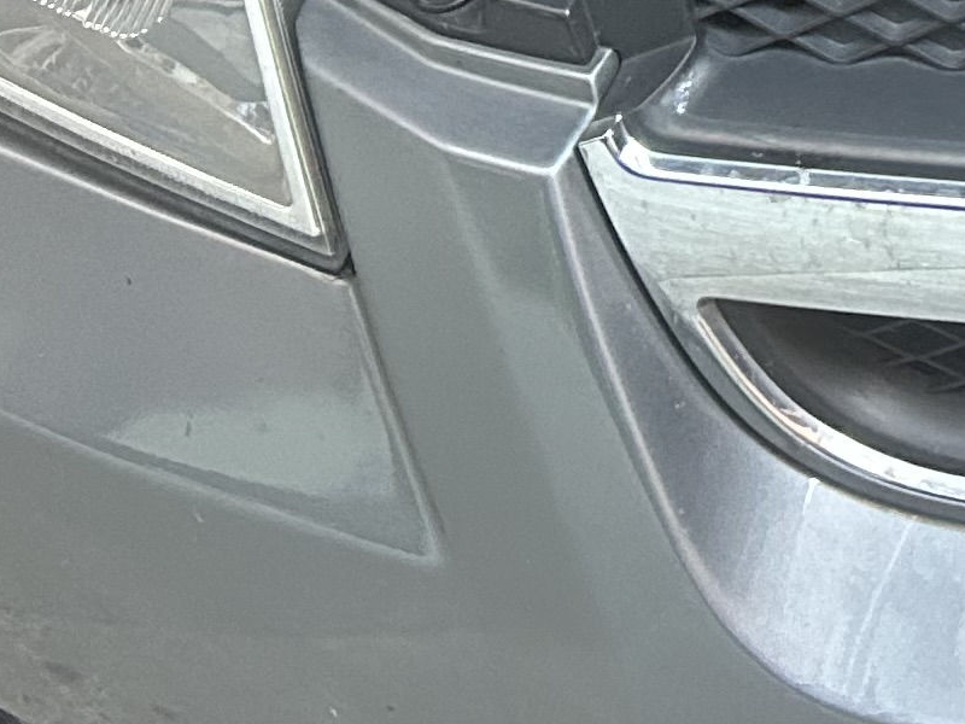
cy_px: -483
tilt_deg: -36.7
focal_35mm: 131
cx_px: 1789
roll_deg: -0.2
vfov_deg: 10.8
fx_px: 3652
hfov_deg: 13.4
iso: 500
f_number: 1.5
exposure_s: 1/51
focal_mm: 5.7
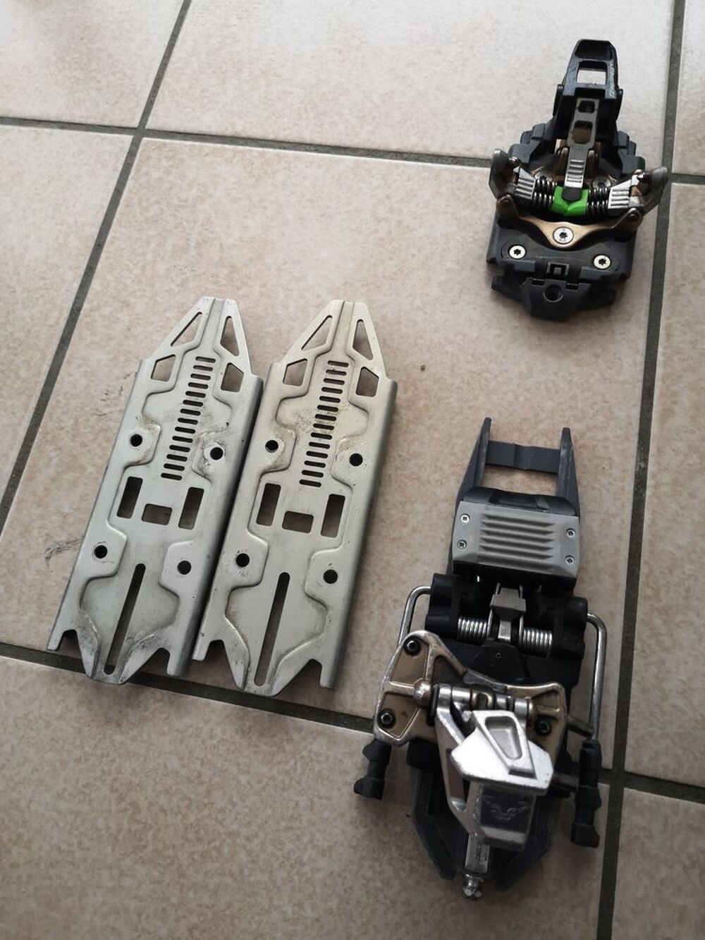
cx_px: 352
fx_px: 733
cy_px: 470
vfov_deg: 65.3
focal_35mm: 27
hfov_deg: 51.4
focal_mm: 3.95
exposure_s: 1/120
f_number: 1.8
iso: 160
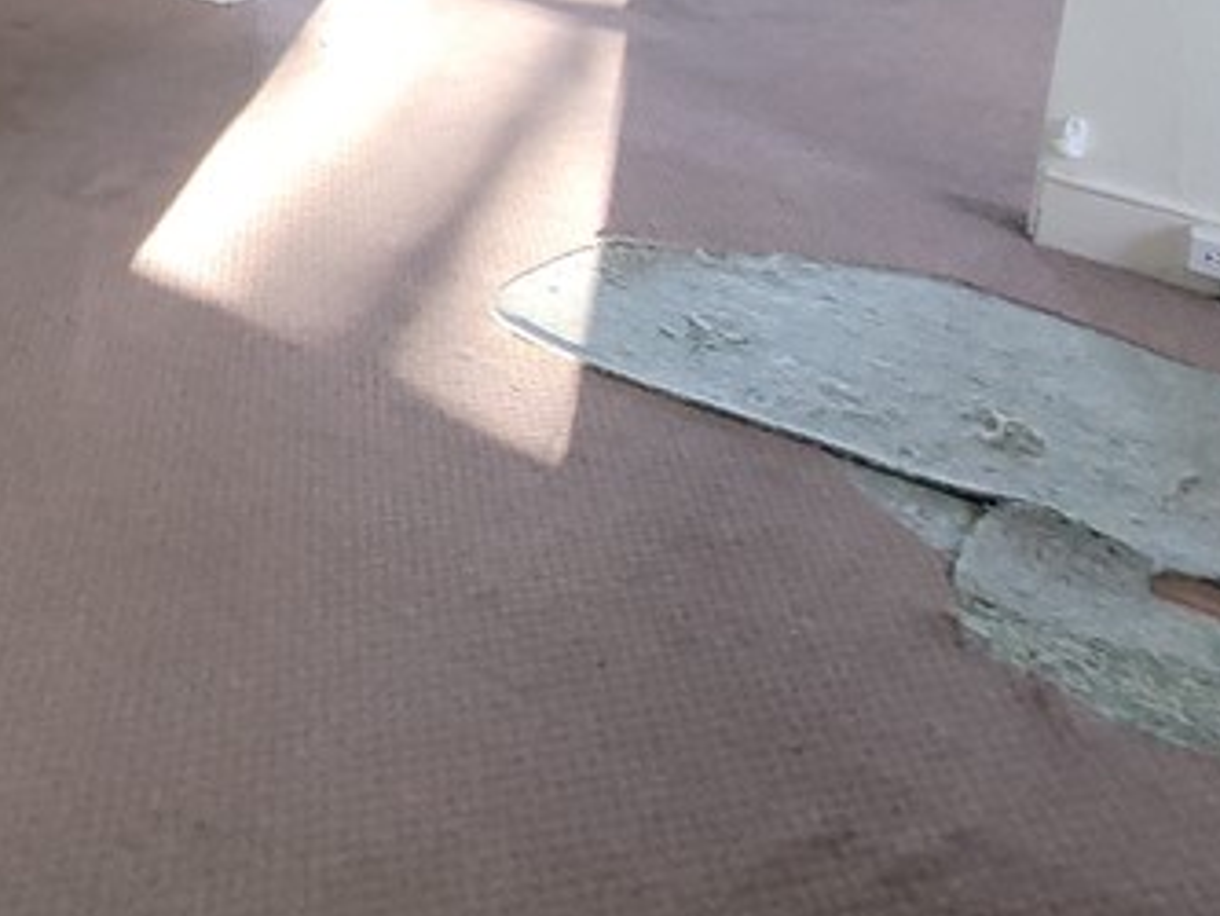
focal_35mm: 40
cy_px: -275
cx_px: -370
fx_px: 1410
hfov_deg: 33.7
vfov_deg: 29.1
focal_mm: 2.2
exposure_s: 1/60
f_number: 2.2
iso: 200
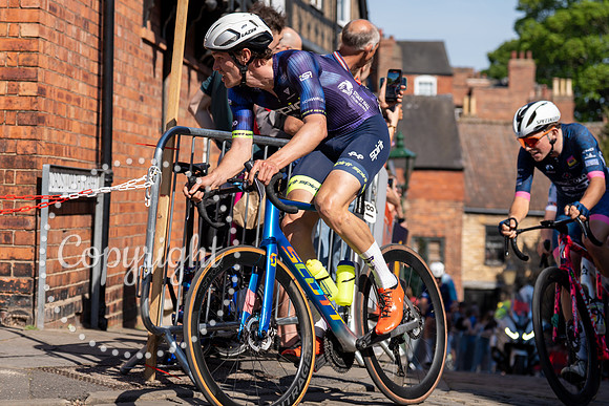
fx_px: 1557
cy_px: 139
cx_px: 209
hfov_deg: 22.1
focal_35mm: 92
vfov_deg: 14.8
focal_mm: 70
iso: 100
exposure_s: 1/1000
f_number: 3.5
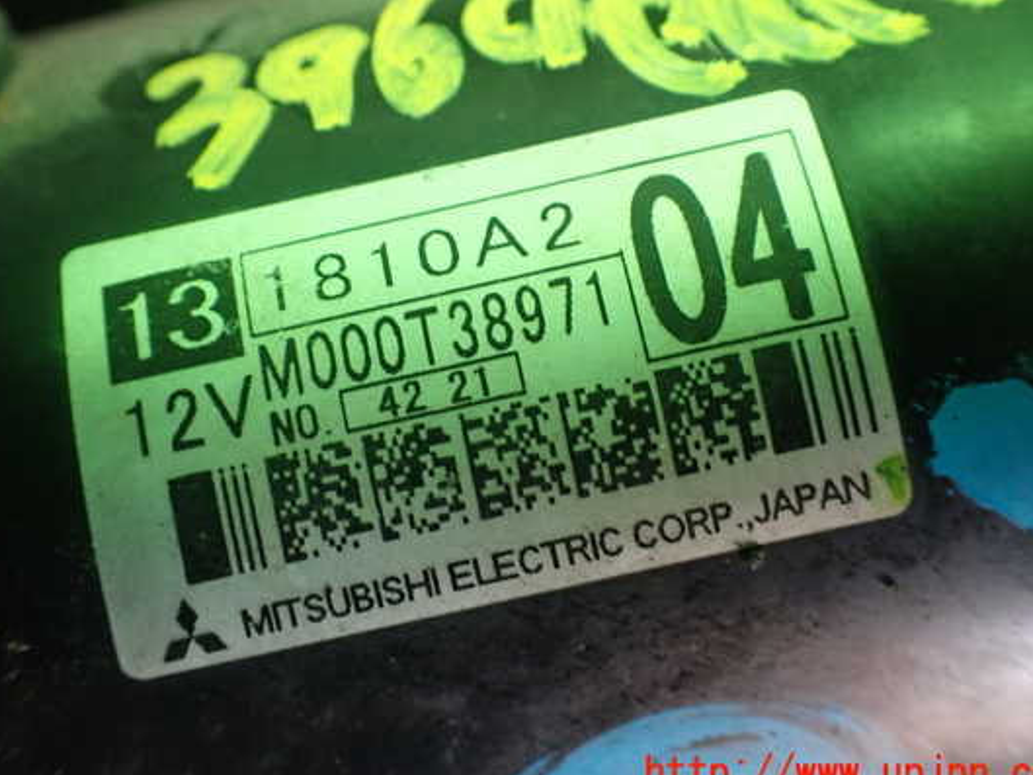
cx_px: 500
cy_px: 359
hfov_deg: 53.9
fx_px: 1015
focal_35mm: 34
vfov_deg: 41.8
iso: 800
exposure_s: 1/50
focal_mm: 5.4
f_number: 2.3
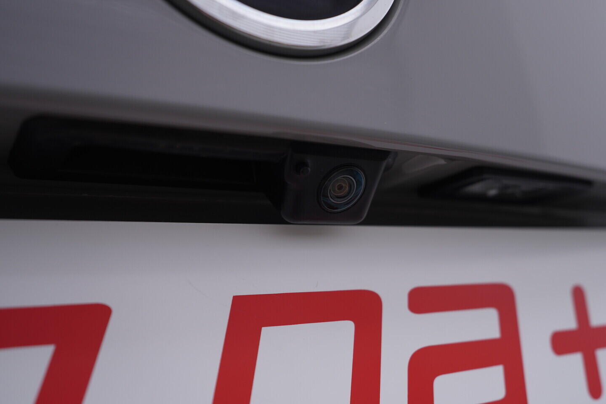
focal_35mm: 36
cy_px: 202
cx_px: 303
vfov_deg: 36.9
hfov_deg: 53.1
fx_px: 606
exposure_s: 1/60
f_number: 4
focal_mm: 24
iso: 125
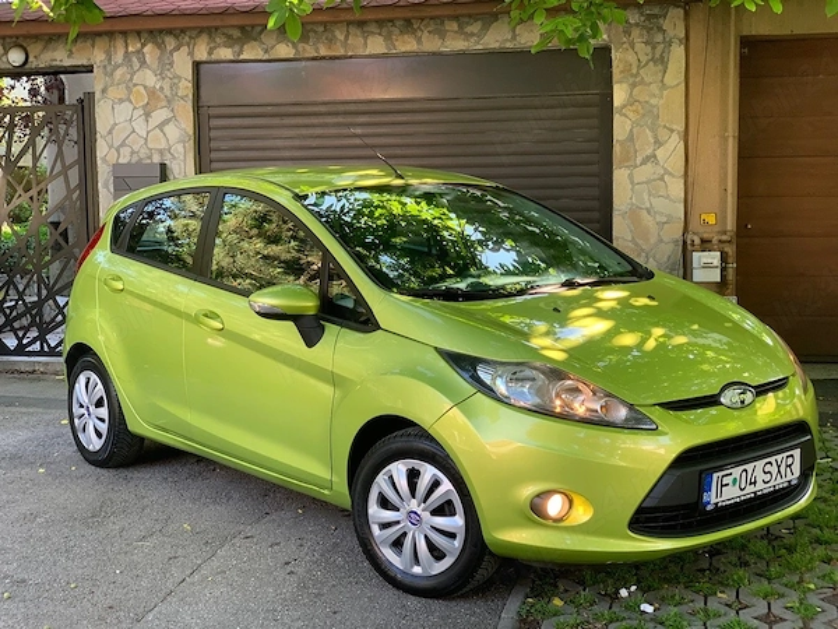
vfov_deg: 28.0
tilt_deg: -4.5
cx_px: 419
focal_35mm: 52
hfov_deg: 36.8
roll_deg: -0.3
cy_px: 314
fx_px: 1259
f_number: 2.4
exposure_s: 1/122
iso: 80
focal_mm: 6
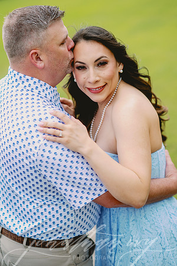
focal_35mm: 85
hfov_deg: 16.1
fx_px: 627
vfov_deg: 23.9
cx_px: 88
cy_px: 133
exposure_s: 1/2000
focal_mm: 85
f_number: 2
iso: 200
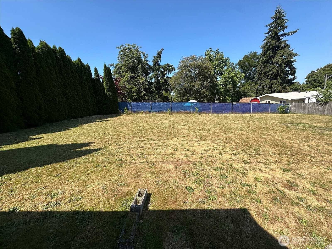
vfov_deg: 85.7
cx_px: 166
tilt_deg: -10.2
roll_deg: +3.1
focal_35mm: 14
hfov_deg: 102.1
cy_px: 124
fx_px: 134
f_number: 2.2
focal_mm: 2.22
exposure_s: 1/1453
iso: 50
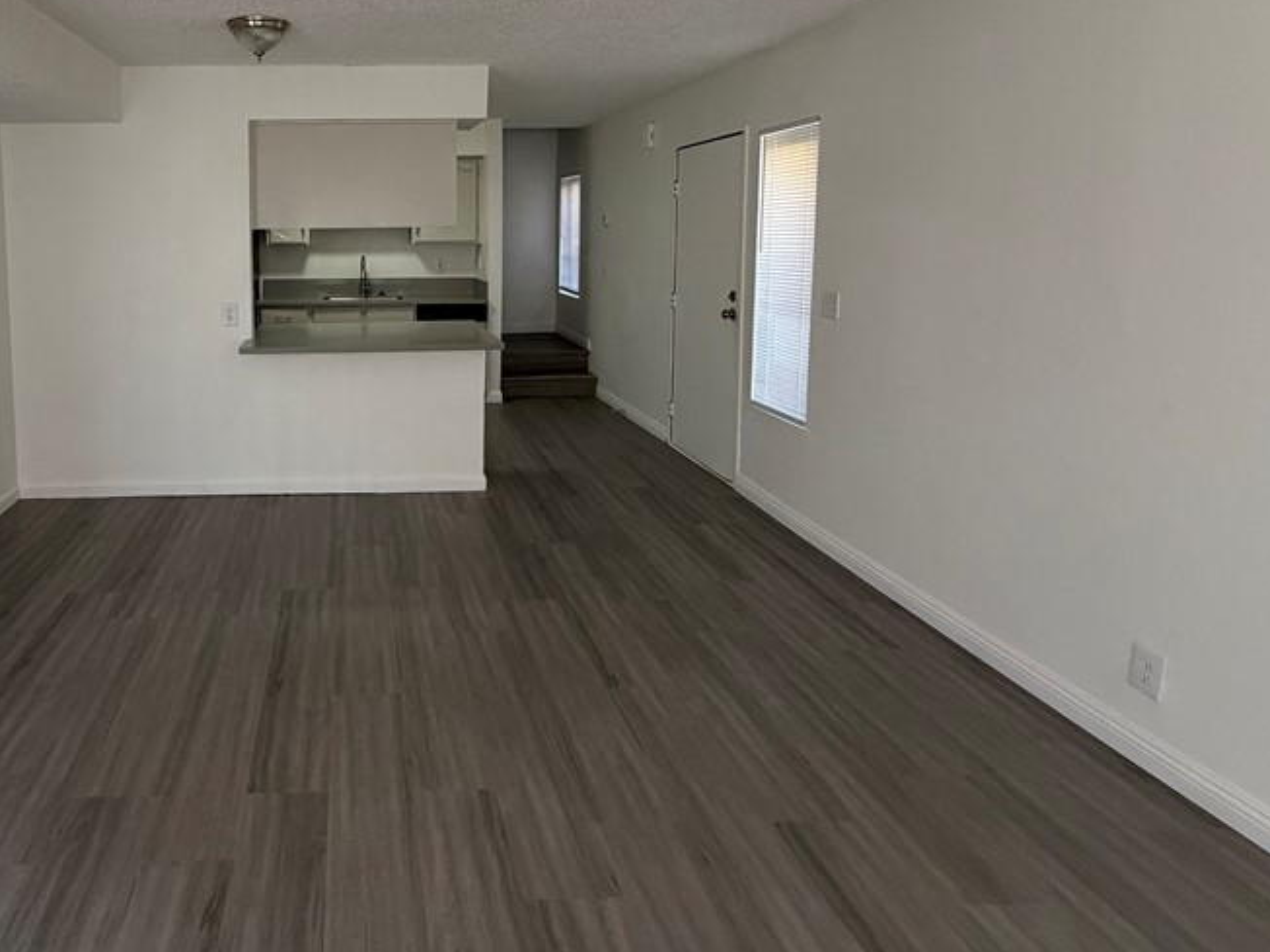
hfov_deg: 72.4
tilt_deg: -5.2
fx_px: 807
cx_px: 358
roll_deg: +0.9
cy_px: 300
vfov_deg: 59.3
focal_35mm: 22
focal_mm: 2.22
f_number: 2.2
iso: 320
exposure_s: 1/121
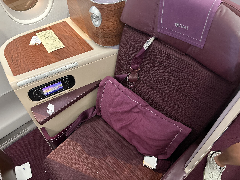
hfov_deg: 67.3
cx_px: 120
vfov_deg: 53.1
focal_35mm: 26
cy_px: 90
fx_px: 180
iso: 640
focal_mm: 5.96
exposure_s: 1/29
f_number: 1.6
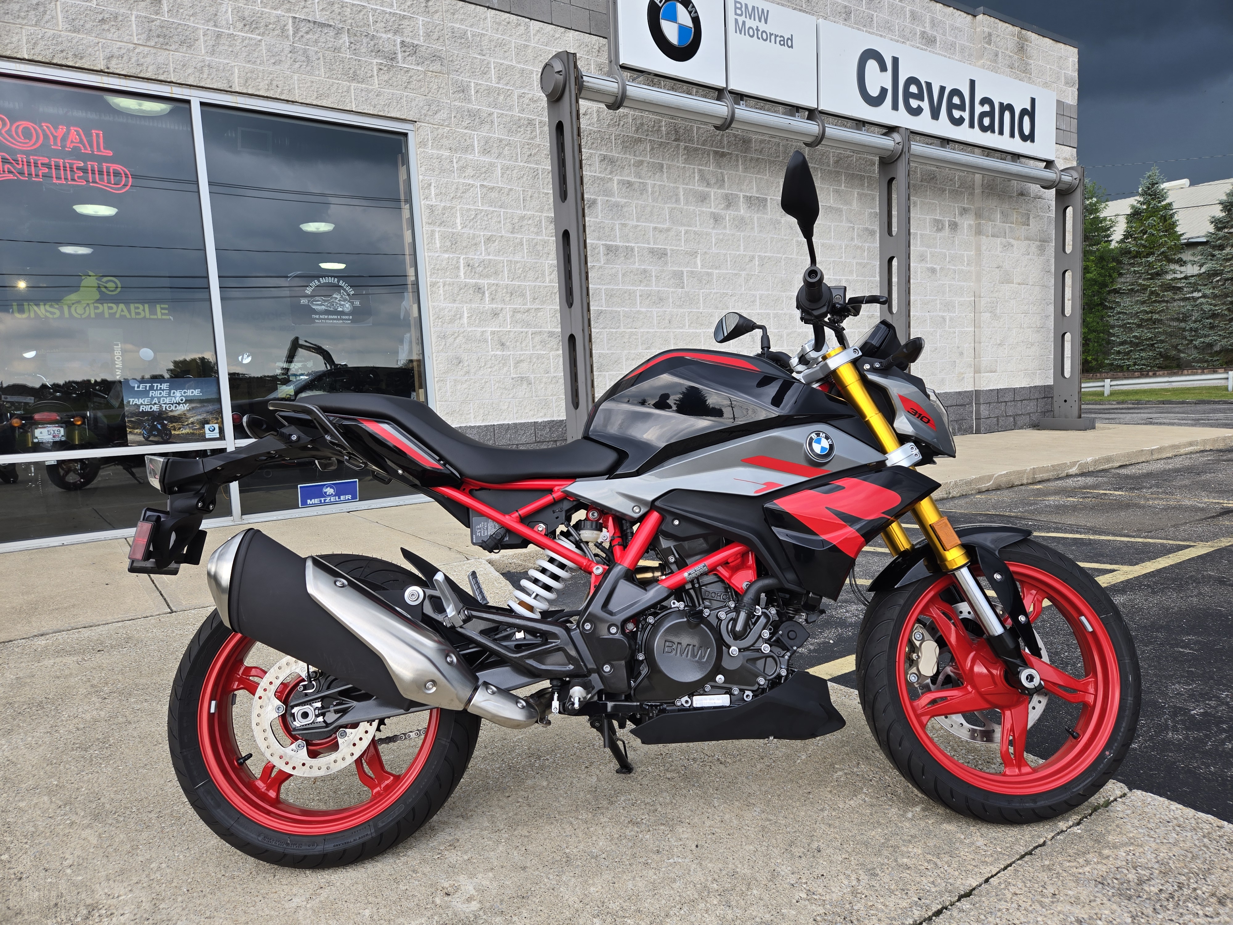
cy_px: 462
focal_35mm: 23
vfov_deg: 58.9
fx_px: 819
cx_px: 616
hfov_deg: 73.9
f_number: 1.8
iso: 25
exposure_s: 1/277
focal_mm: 5.4
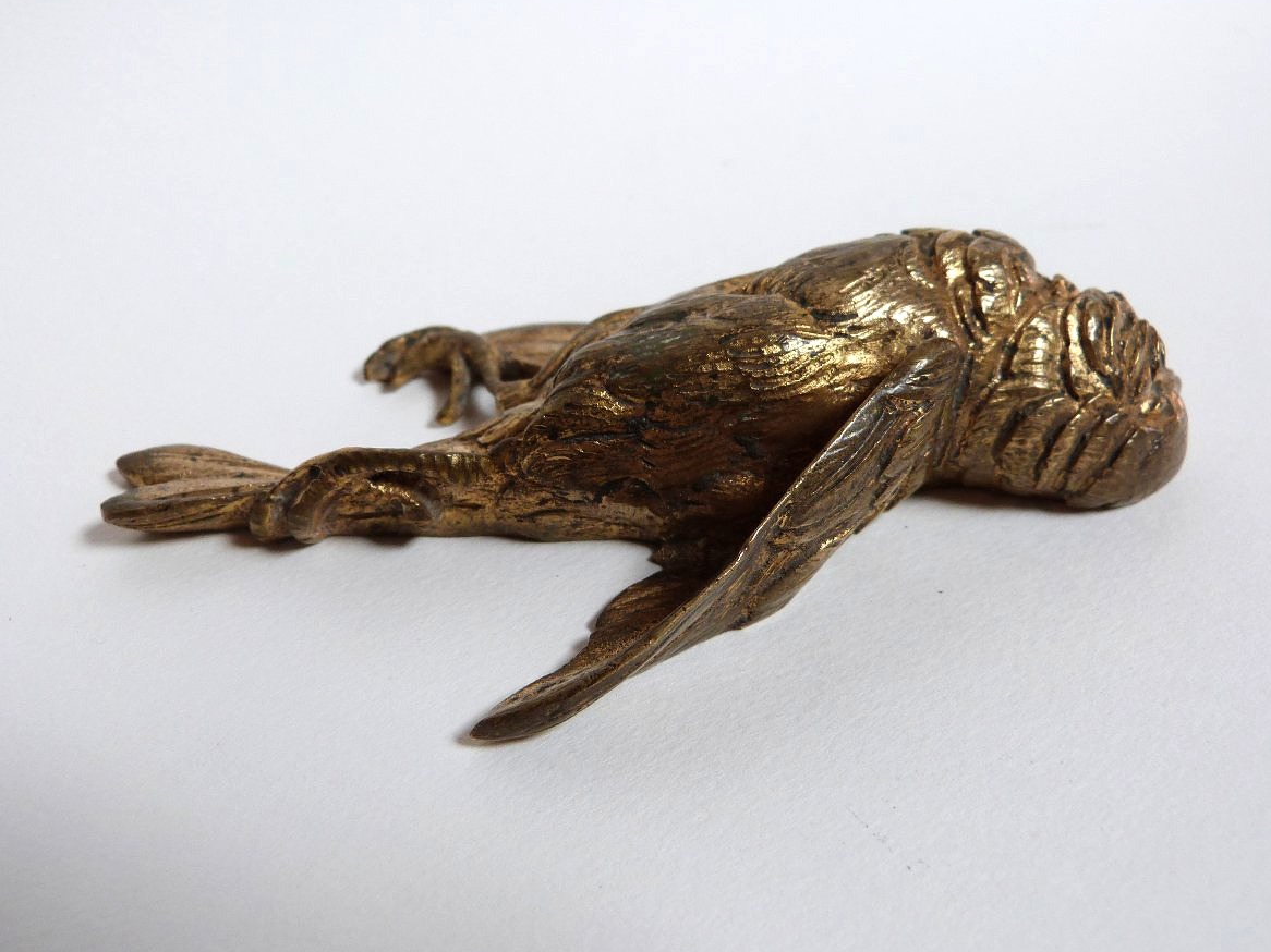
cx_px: 637
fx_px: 1285
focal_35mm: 35
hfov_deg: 52.6
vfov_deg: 40.7
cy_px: 476
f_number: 3
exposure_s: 1/60
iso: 125
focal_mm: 6.1
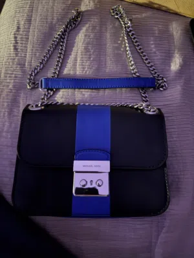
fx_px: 179
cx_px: 97
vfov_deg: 71.6
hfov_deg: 56.8
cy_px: 129
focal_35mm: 24
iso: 4000
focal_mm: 6.76
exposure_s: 1/2
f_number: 1.78
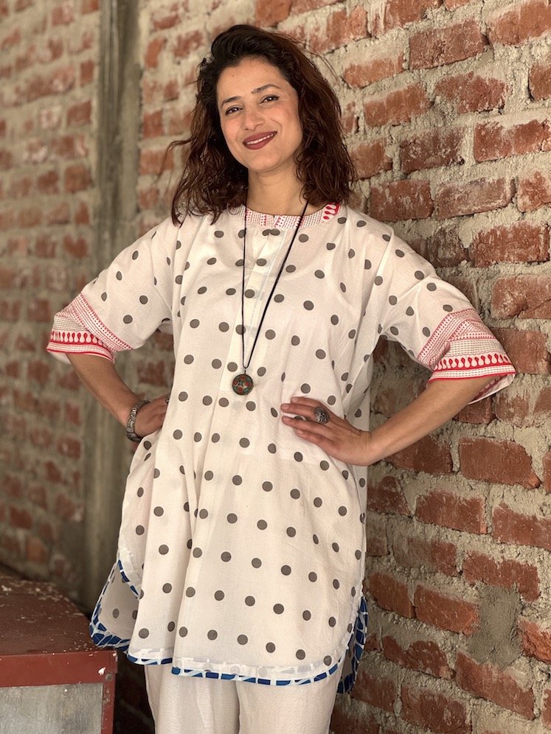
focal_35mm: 77
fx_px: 1634
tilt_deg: -1.1
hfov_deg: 19.1
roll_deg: -1.9
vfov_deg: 25.3
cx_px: 276
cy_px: 367
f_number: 2.8
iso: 160
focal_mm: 9
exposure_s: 1/99
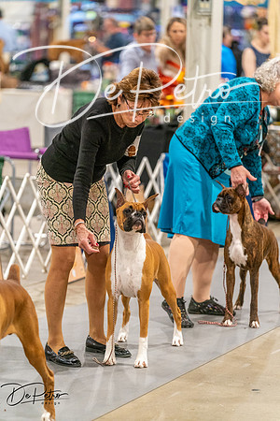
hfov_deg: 8.5
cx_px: 140
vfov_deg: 12.8
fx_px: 1878
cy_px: 210
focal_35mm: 161
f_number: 3.2
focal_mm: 161
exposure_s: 1/250
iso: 6400
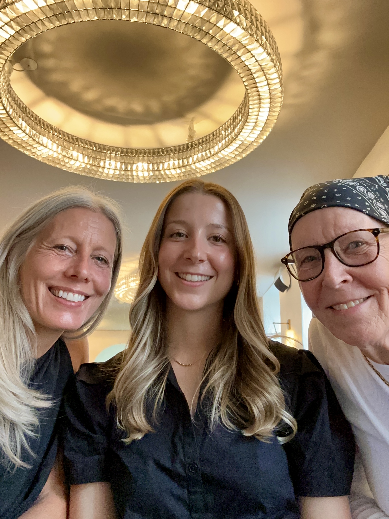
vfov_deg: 60.0
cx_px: 194
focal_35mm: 30
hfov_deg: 46.8
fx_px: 450
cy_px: 260
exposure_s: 1/50
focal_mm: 2.69
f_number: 1.9
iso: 320
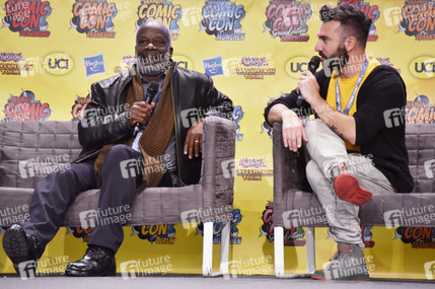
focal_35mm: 221
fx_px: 2667
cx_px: 221
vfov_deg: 6.2
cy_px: 141
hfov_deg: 9.3
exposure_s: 1/160
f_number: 5.6
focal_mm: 210
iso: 2000
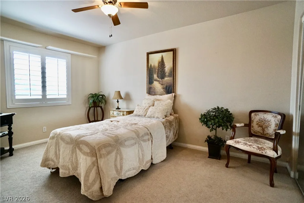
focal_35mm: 24
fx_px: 203
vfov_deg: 53.1
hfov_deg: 73.7
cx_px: 152
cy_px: 102
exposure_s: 1/160
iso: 1000
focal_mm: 16
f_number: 4
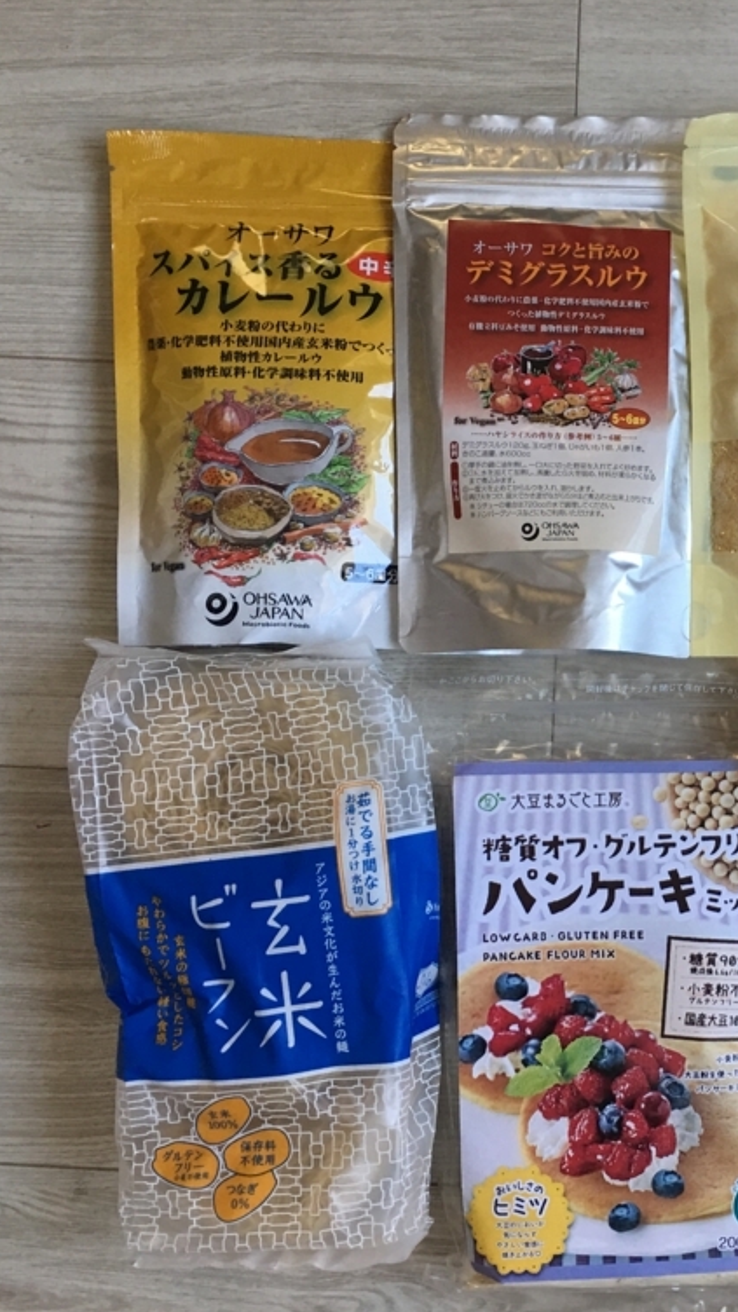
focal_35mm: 43
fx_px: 1496
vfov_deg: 47.4
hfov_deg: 26.4
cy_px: 656
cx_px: 717
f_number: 2.2
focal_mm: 4.15
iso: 40
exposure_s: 1/33
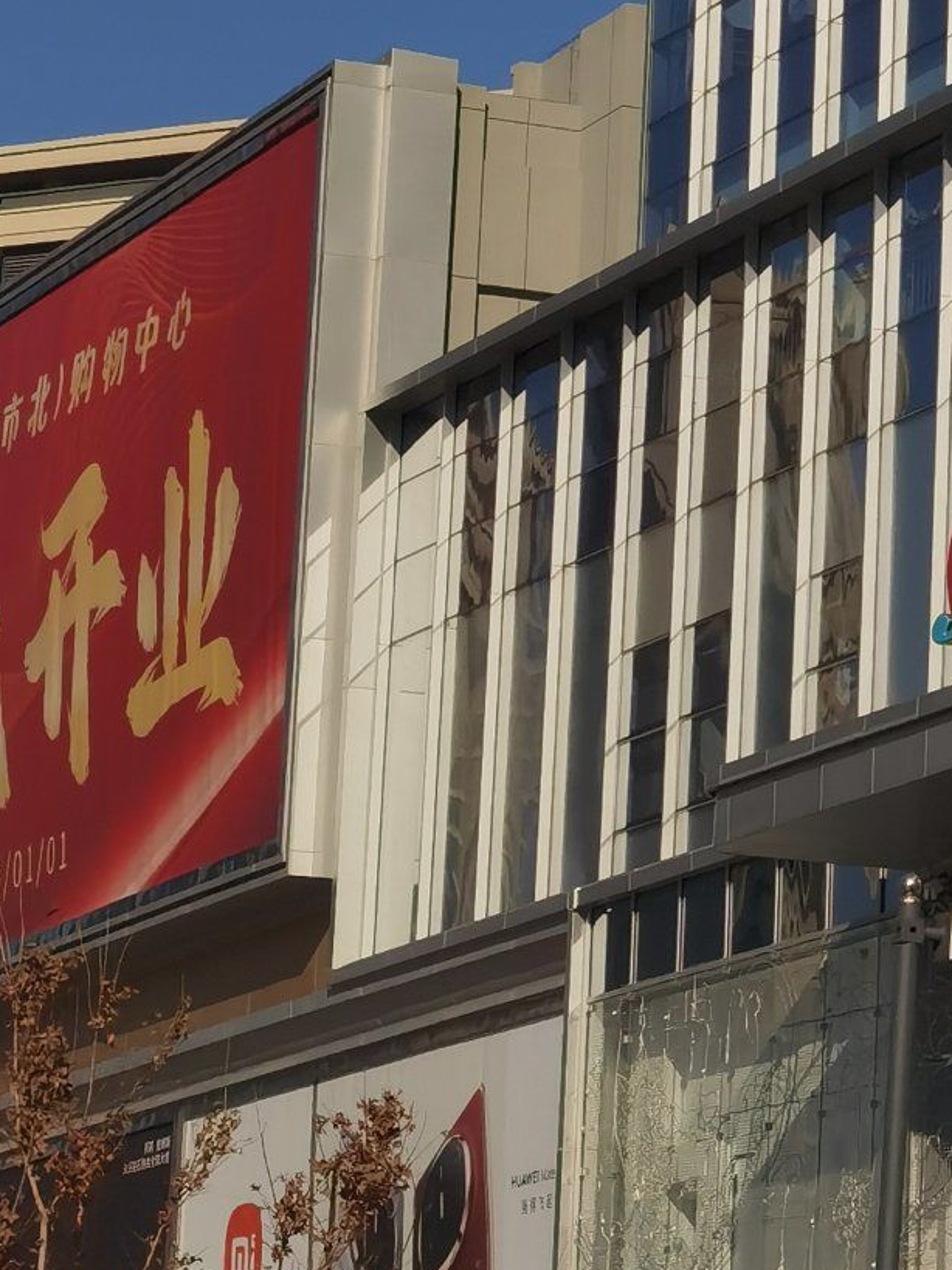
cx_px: 1409
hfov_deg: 9.0
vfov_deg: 12.3
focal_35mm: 160
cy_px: 134
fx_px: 5869
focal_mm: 6.71
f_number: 1.9
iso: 50
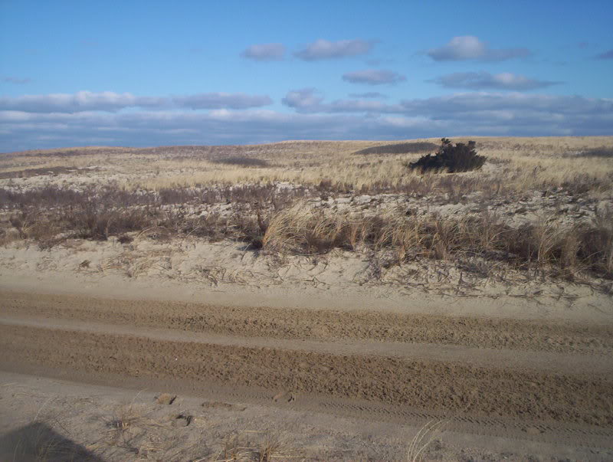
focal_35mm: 38
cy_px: 231
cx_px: 306
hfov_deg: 48.9
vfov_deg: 37.8
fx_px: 674
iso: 100
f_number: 4.5
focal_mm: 4.99
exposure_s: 1/1362
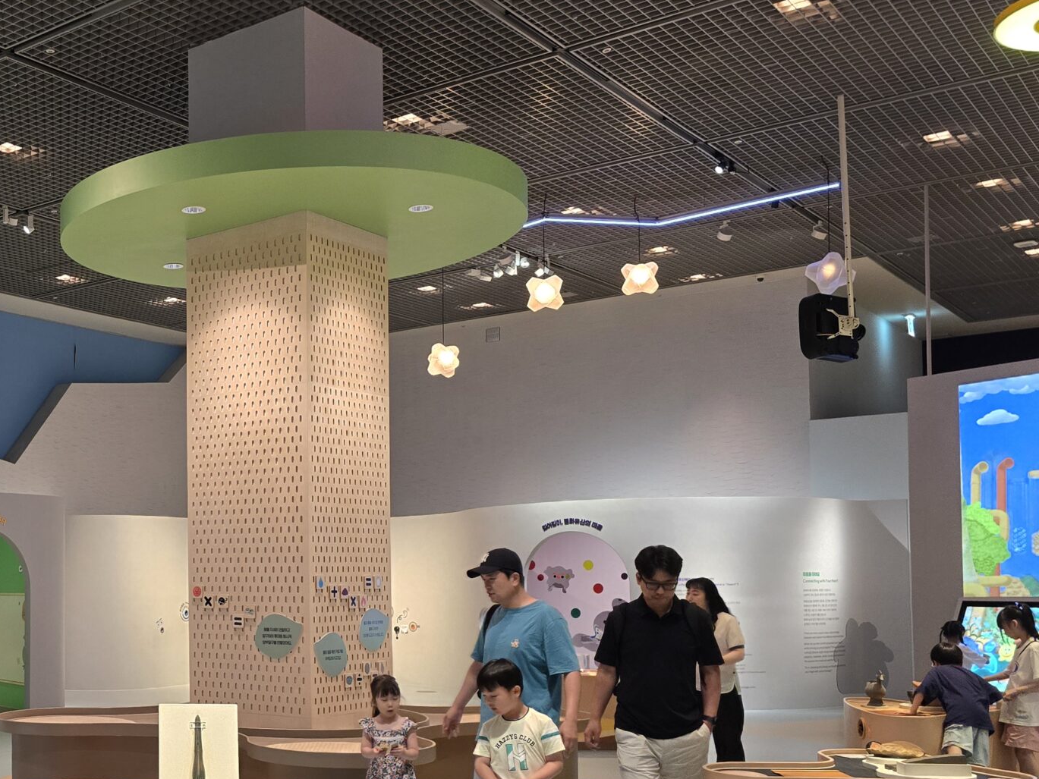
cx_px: 80
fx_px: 1291
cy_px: 532
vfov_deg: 33.2
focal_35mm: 43
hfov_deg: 40.2
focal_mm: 6.3
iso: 500
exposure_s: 1/120
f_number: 1.7
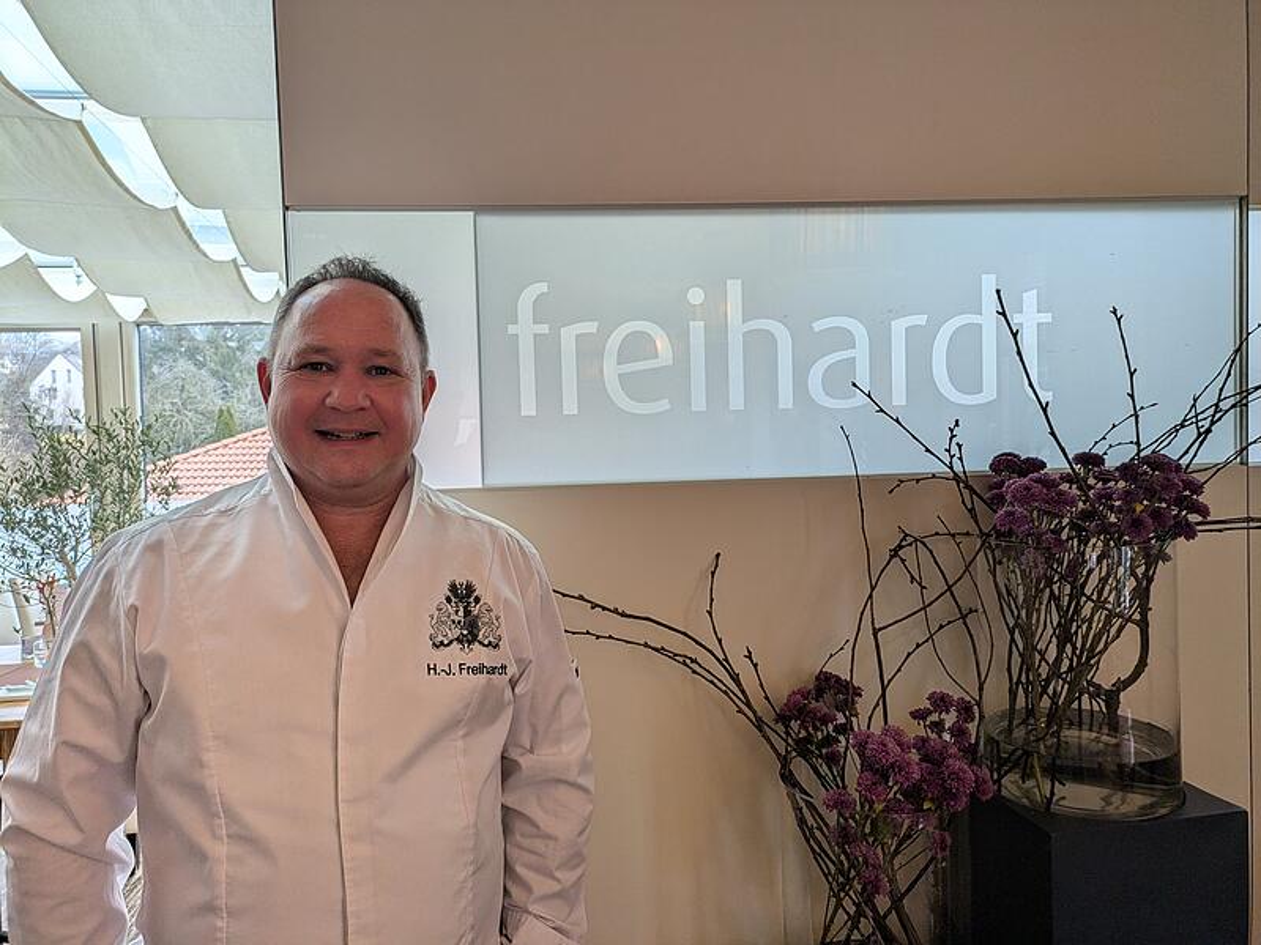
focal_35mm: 25
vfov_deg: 54.9
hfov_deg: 69.4
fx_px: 911
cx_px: 630
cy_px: 472
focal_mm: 5.43
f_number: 1.89
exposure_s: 1/100
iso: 53
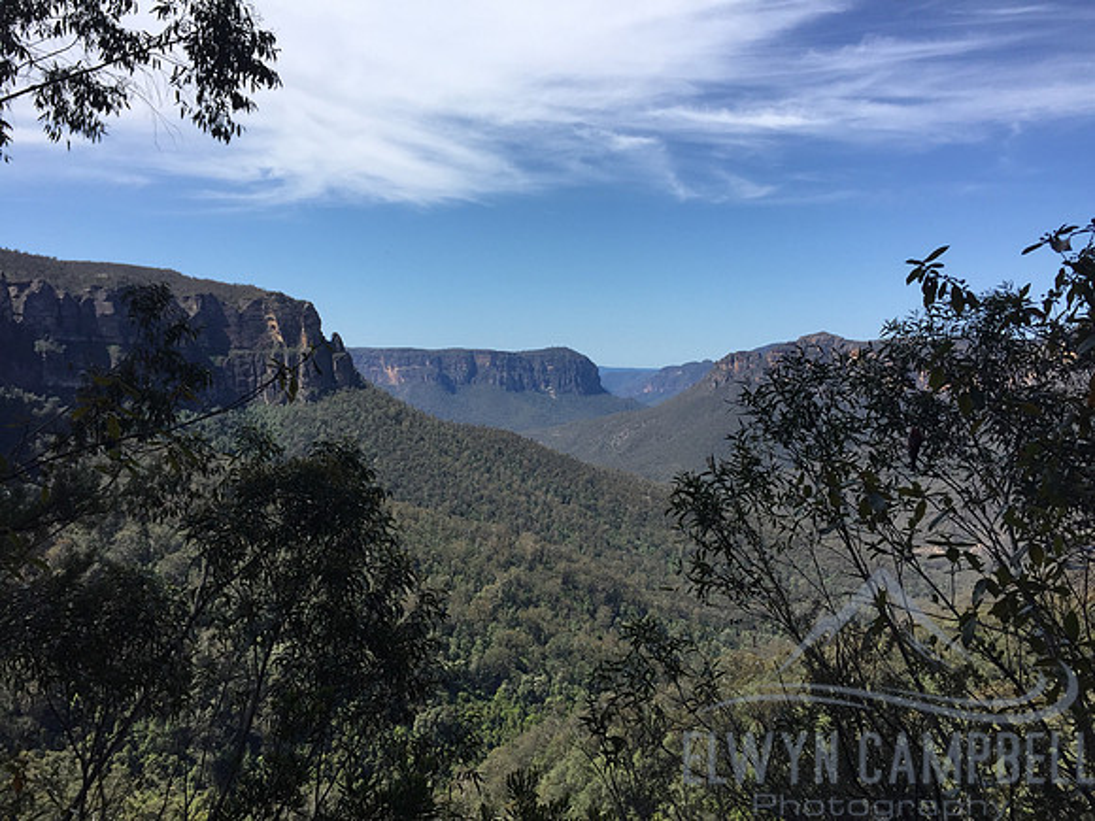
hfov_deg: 61.7
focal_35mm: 29
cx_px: 548
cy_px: 410
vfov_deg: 48.2
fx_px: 917
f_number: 2.2
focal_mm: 4.15
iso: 32
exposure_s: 1/1647
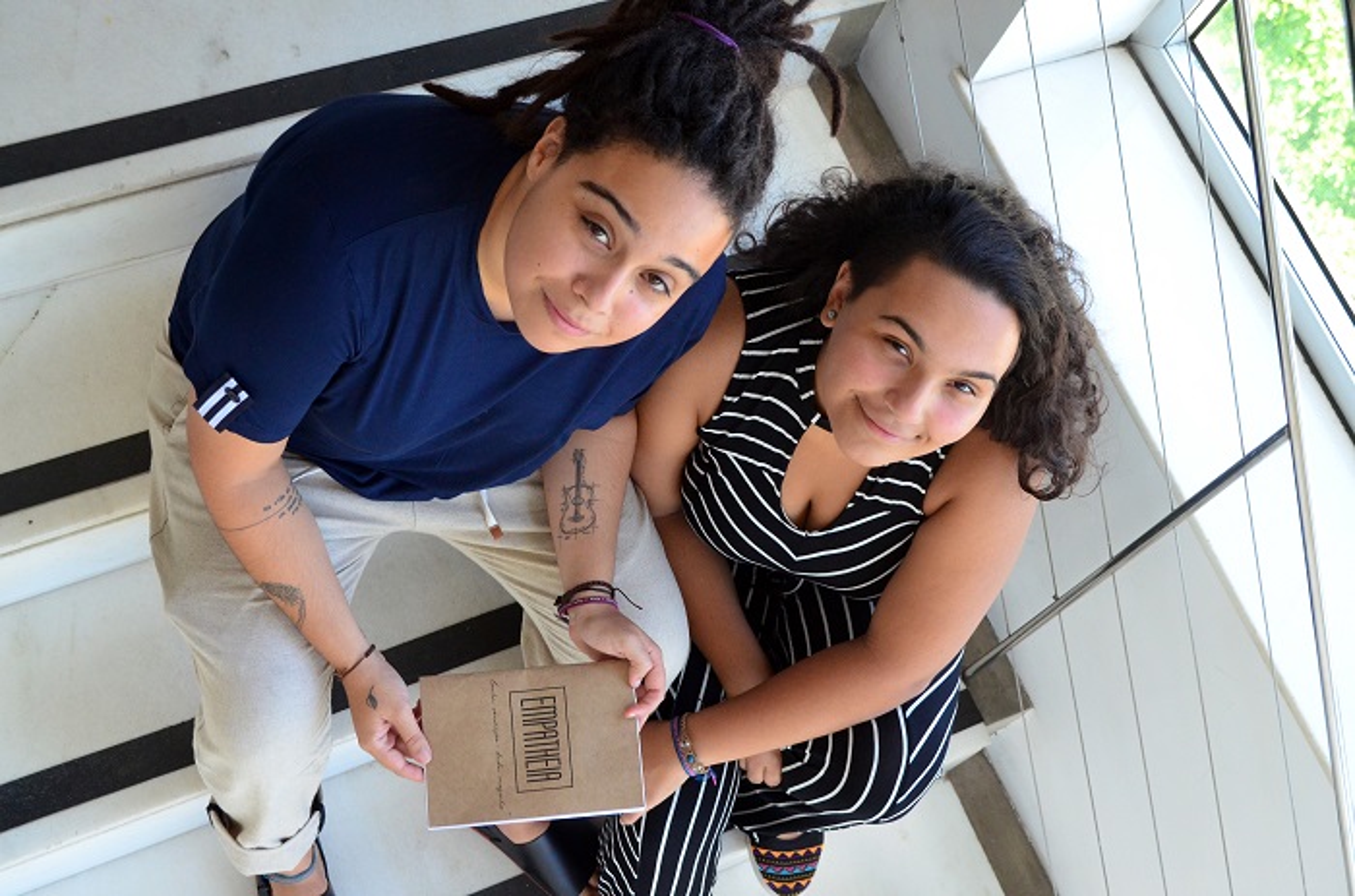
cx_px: 678
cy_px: 448
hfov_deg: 39.0
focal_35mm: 51
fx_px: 1915
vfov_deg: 26.3
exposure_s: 1/200
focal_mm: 34
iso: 1600
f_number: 7.1
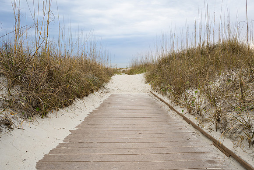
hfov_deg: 64.0
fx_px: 203
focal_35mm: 29
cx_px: 129
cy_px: 87
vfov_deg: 45.3
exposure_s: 1/125
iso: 500
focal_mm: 28
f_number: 11
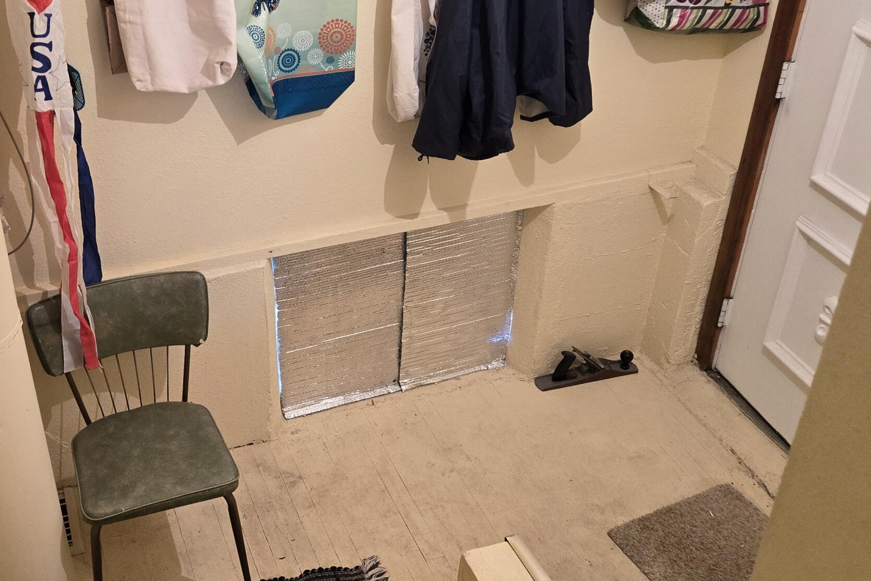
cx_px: 244
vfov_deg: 31.2
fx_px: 1040
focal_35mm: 43
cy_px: 279
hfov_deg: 44.3
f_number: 1.8
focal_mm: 5.4
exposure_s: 1/120
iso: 250
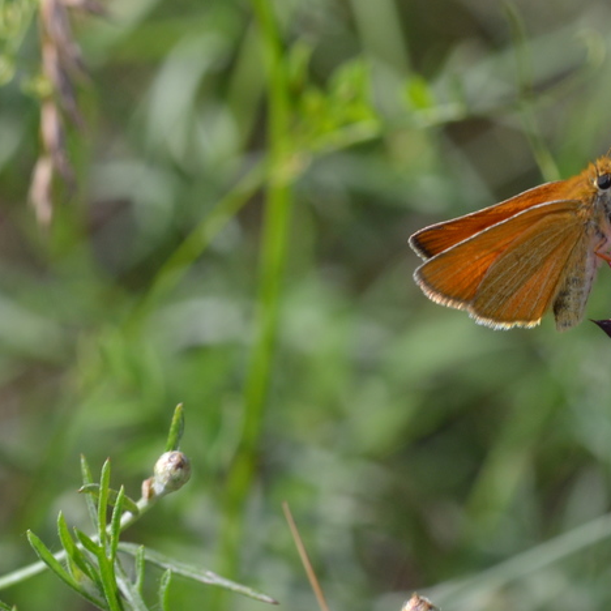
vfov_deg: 3.6
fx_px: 9663
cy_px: 195
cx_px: 563
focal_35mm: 484
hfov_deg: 3.6
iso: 280
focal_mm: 185
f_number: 8
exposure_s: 1/250
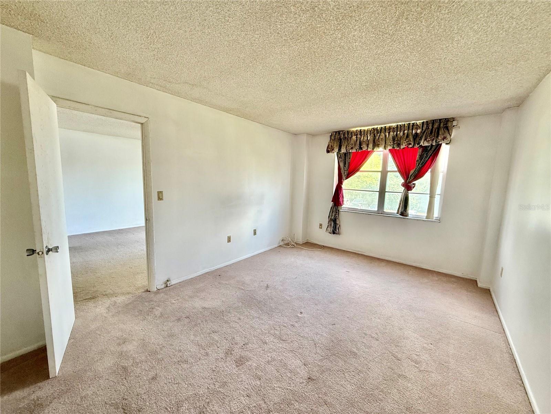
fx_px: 223
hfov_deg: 102.1
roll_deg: -1.7
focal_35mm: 14
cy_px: 207
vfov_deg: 85.7
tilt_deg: -6.5
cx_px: 276
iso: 200
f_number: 2.2
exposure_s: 1/99
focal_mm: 2.22
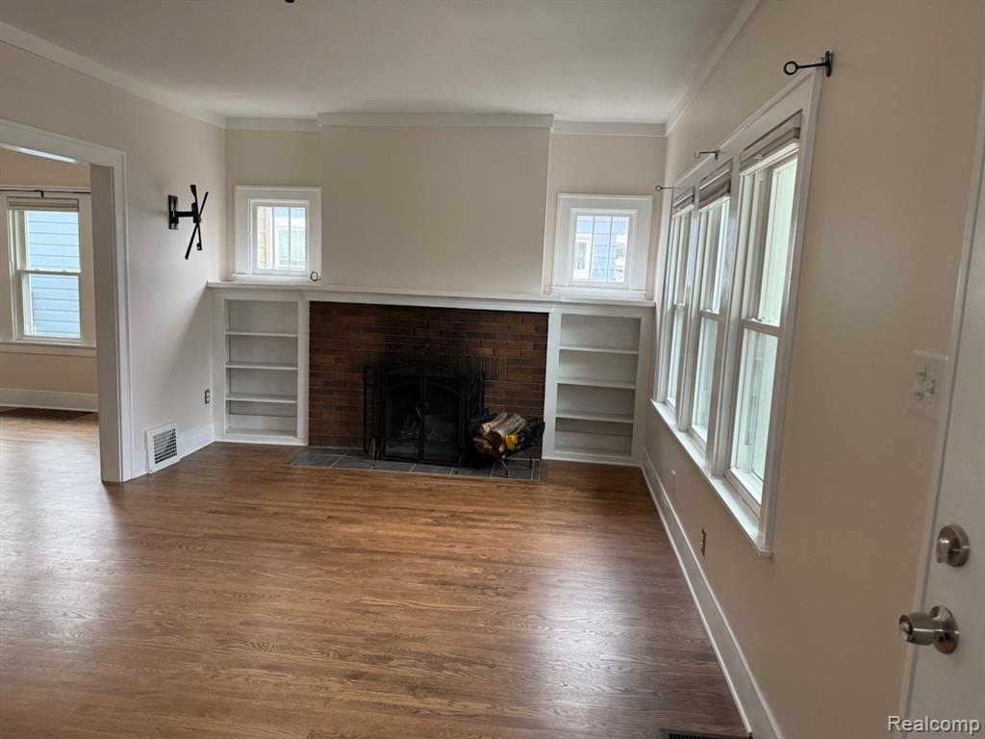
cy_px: 370
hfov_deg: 71.6
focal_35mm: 24
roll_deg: -2.6
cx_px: 492
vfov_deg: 56.8
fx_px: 683
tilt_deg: -8.2
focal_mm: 6.76
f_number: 1.78
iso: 200
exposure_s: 1/118
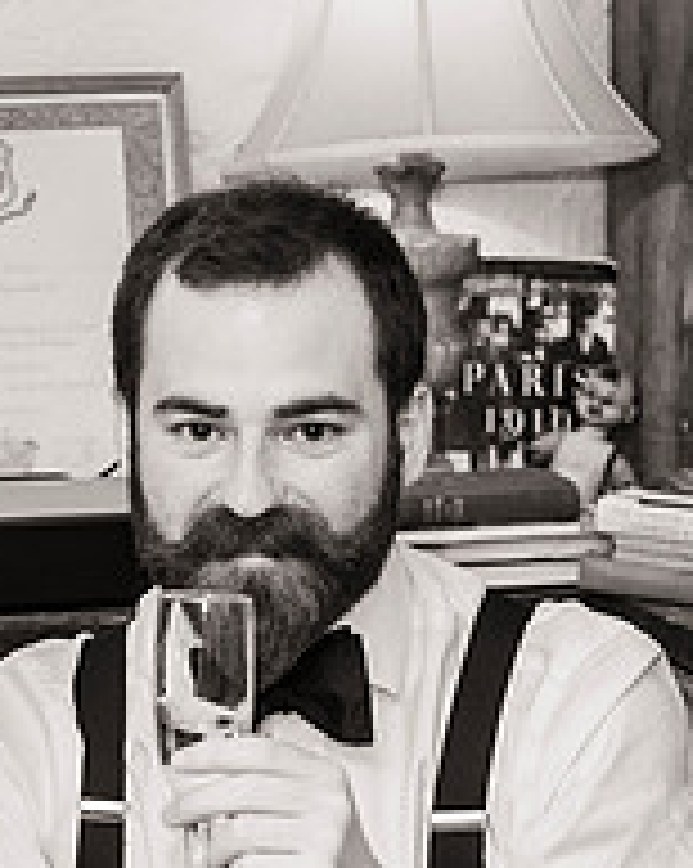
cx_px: 122
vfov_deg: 13.6
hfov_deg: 10.9
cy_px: 717
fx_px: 3621
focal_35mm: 141
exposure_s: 1/100
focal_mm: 50
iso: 500
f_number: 3.2
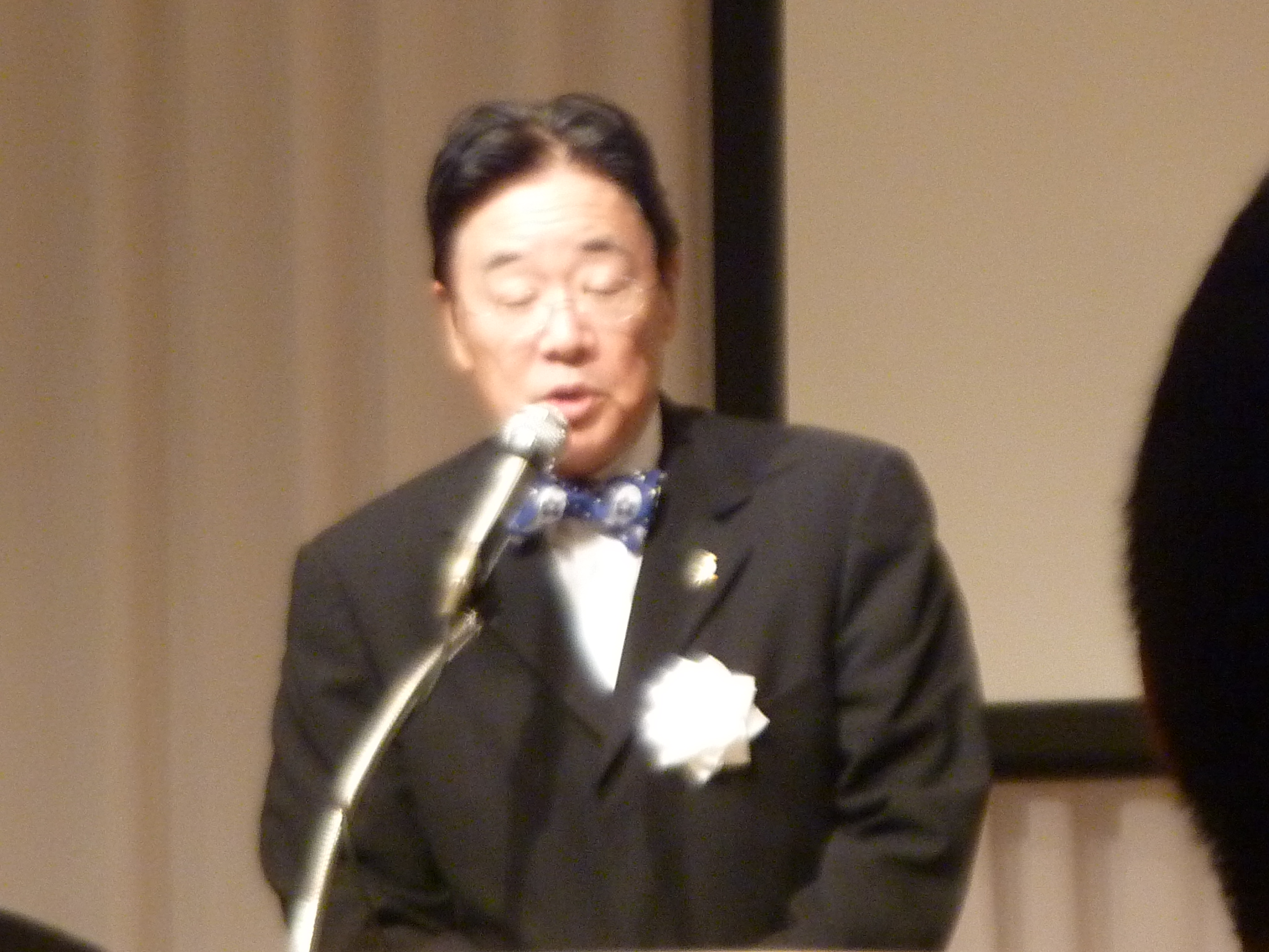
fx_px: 19613
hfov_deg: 3.7
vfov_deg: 2.8
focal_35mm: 535
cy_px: 476
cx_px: 634
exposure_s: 1/25
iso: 400
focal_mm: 49.2
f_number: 4.9
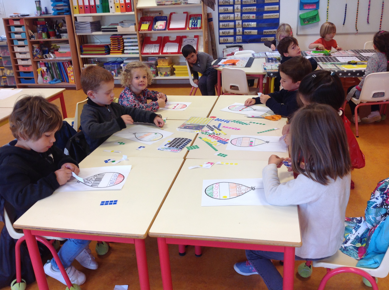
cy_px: 145
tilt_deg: -21.6
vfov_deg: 40.6
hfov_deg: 52.7
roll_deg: +2.3
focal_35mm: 35
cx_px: 194
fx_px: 393
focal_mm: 4.28
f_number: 2.4
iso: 50
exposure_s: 1/40
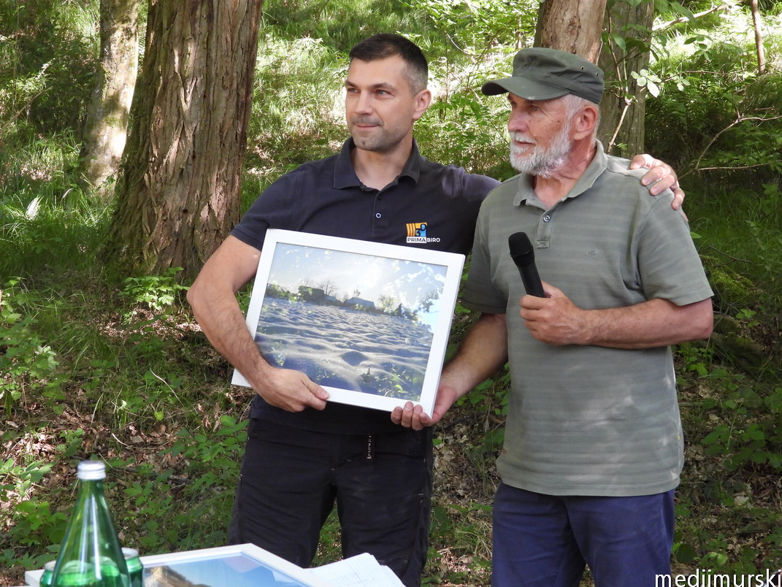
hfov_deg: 23.3
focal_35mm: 84
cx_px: 377
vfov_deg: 17.6
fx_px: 1898
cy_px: 280
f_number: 3.5
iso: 360
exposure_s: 1/60
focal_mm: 13.5
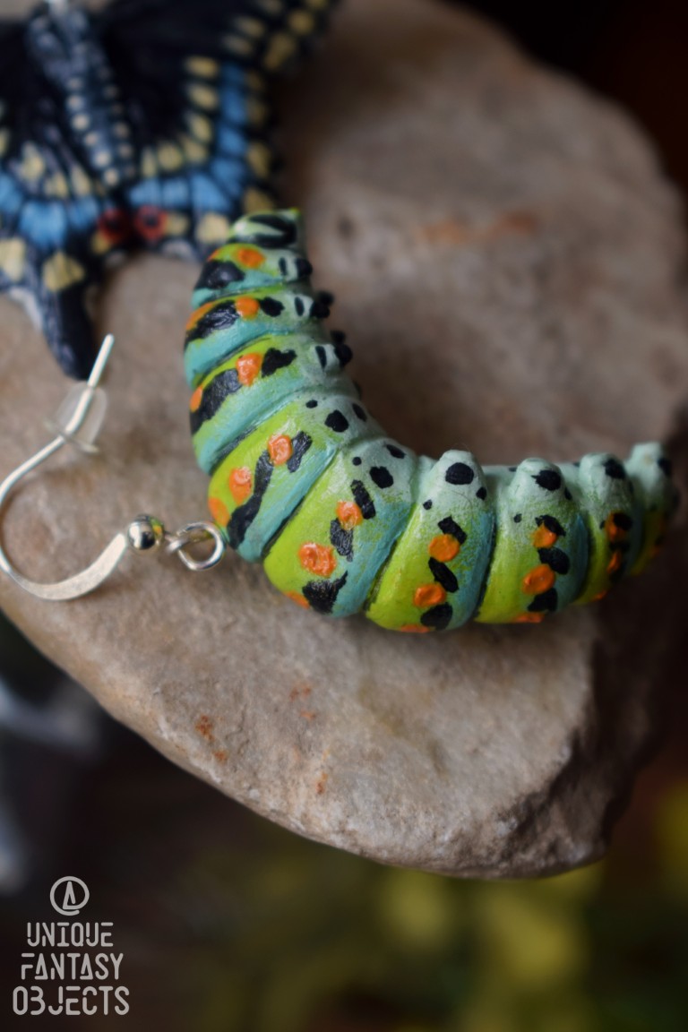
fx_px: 2365
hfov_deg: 16.6
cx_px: 344
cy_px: 516
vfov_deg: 24.6
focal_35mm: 82
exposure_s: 1/125
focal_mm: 55
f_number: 5.6
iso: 400
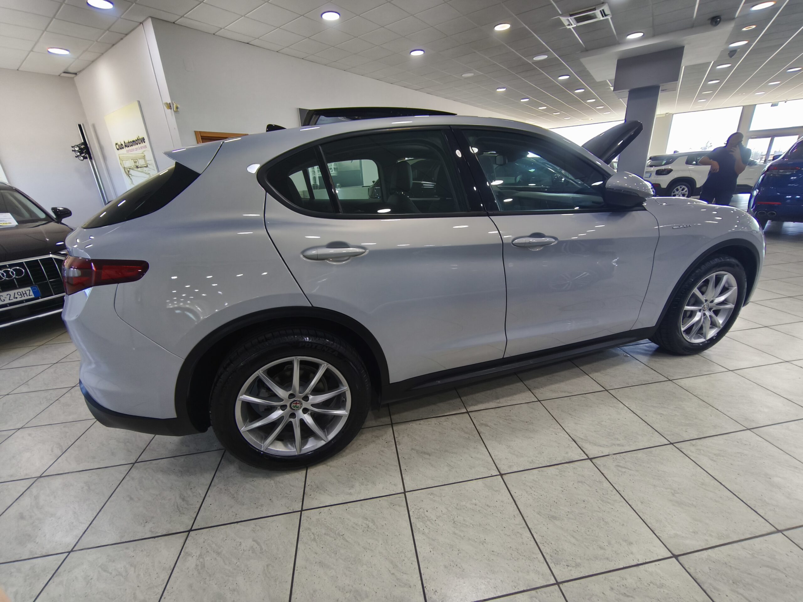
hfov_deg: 98.2
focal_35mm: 15
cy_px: 301
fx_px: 348
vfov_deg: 81.7
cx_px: 402
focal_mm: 1.91
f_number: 2.2
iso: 250
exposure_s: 1/33.3
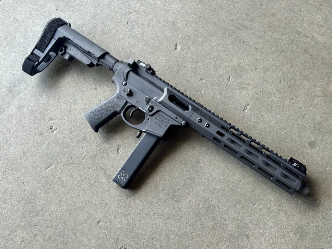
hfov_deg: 39.7
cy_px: 124
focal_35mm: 48
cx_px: 166
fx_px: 460
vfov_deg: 30.3
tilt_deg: -70.3
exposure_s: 1/120
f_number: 1.78
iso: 50
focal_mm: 6.76
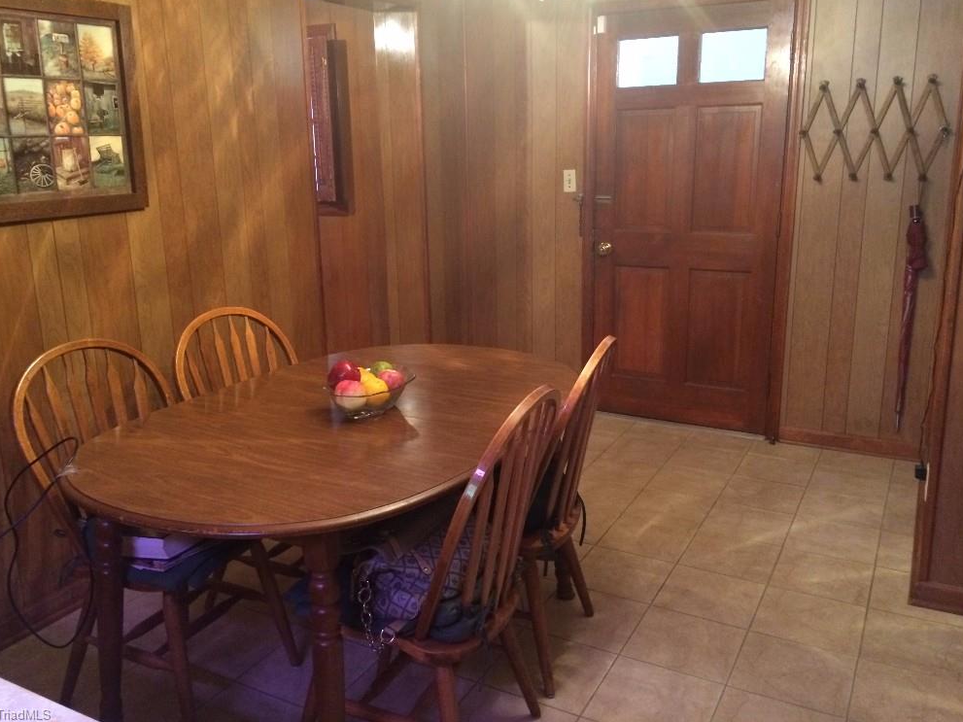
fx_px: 862
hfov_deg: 58.4
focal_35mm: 31
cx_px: 477
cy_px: 350
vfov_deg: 45.4
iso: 500
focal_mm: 4.12
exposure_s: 1/15
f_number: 2.2
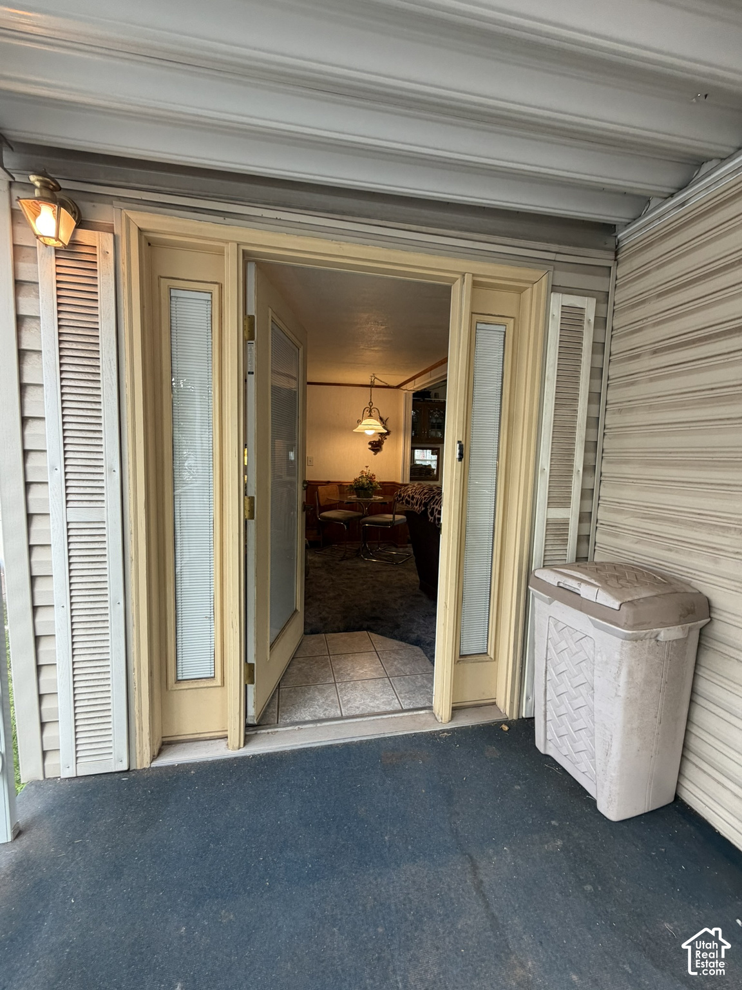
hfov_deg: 85.7
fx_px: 400
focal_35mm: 14
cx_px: 371
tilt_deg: -4.9
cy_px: 495
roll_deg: -2.5
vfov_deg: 102.1
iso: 200
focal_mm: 2.22
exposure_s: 1/121
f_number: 2.2
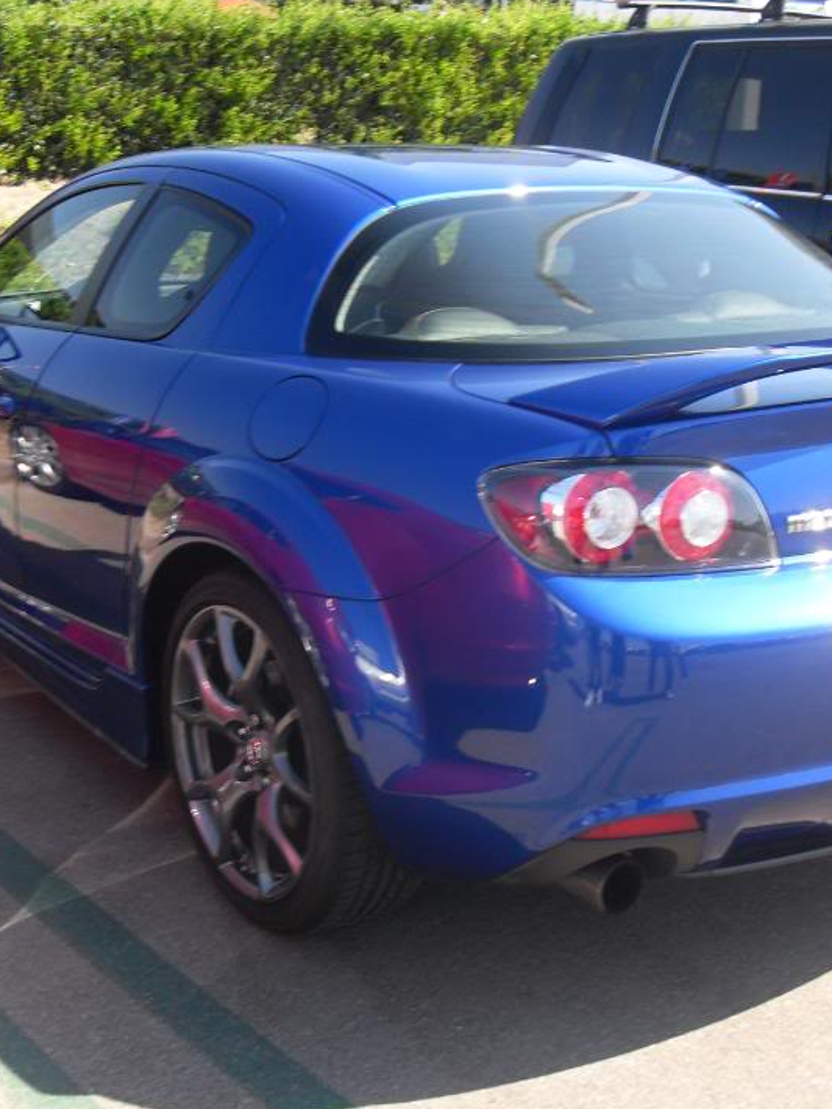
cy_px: 565
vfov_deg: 38.9
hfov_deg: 29.5
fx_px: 1571
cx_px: 528
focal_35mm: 49
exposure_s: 1/60
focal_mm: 6.3
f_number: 7
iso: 80
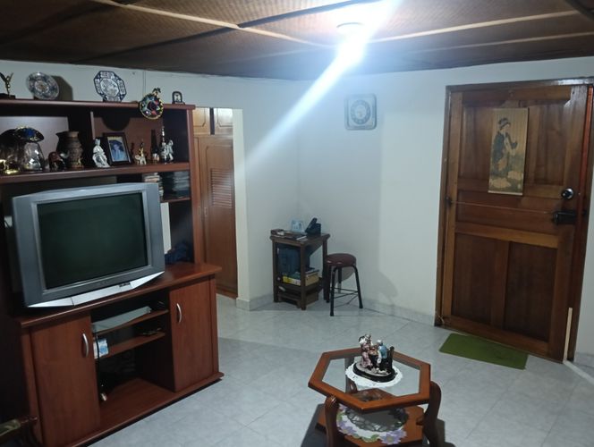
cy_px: 224
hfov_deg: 65.2
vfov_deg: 51.5
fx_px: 464
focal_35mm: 27
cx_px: 297
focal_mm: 3.98
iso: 1250
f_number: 1.8
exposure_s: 1/20
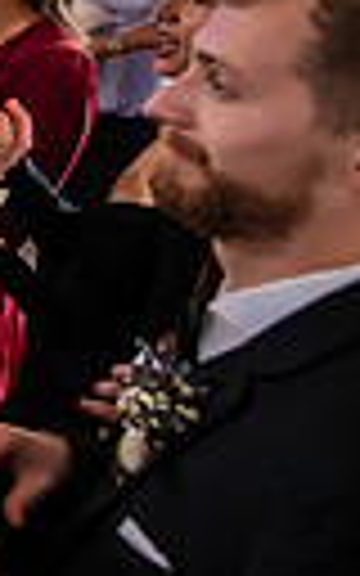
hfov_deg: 10.4
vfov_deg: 29.8
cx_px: -816
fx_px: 1052
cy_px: 106
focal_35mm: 67
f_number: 2.8
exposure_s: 1/160
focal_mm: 14
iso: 1600
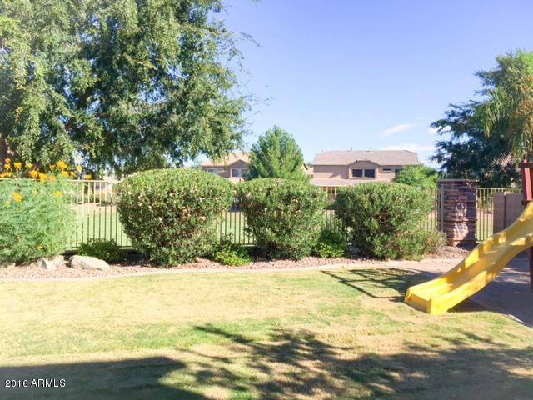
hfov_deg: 61.7
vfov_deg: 48.2
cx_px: 266
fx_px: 447
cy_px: 200
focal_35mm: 29
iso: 32
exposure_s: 1/1364
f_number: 2.2
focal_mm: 4.15
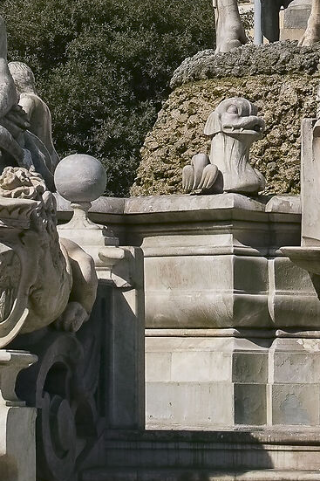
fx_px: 2615
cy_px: -179
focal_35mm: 196
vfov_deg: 10.2
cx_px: 419
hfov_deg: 6.9
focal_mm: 30
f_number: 6.3
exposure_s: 1/2000
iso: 200
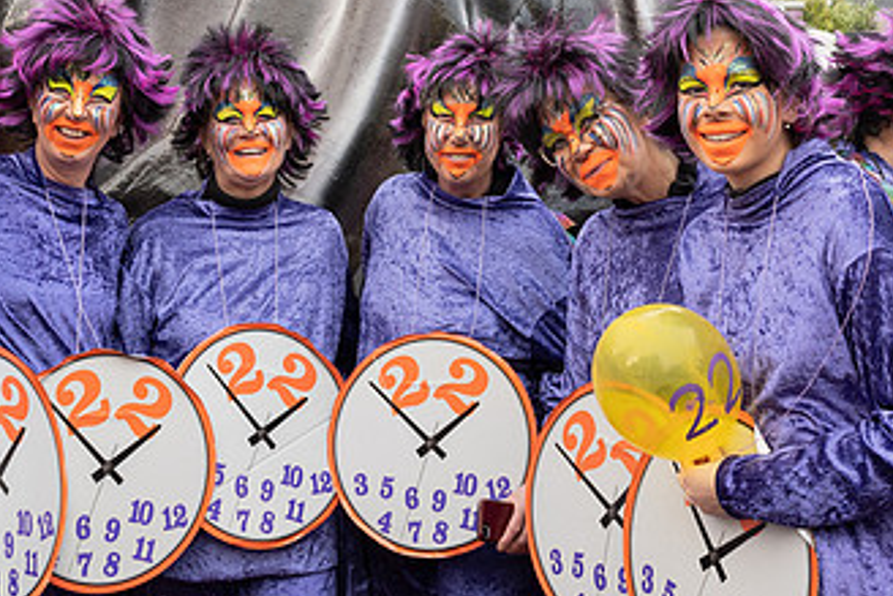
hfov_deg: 32.9
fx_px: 1514
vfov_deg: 22.1
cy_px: 172
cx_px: 479
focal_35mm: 61
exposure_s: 1/320
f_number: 7.1
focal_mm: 20
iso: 400
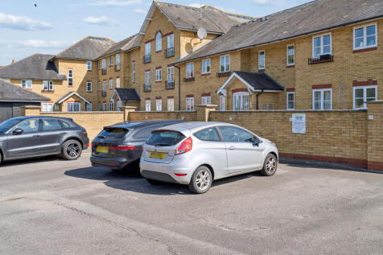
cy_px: 128
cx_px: 192
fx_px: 372
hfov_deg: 54.5
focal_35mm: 35
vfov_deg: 37.8
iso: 200
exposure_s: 1/800
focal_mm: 35
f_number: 5.6
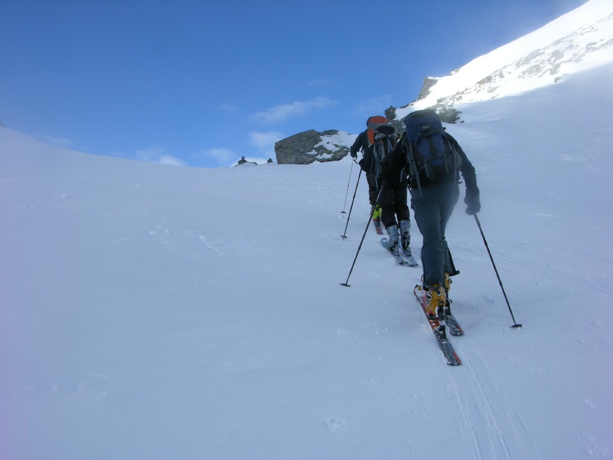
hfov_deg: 52.6
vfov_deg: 40.7
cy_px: 230
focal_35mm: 35
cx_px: 306
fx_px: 620
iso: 50
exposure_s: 1/215
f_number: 7.1
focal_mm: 8.9
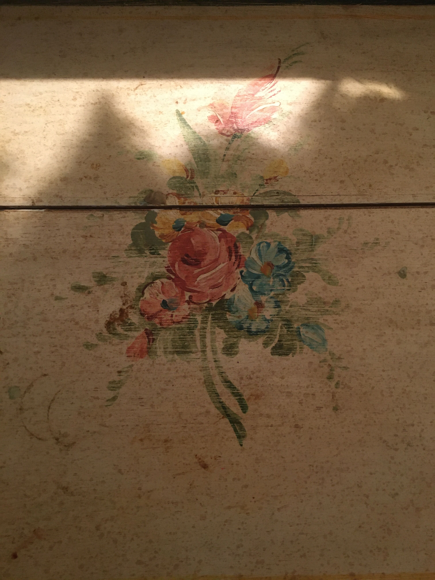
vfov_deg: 61.7
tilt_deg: -70.1
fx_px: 486
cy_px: 290
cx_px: 218
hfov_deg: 48.2
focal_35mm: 29
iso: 200
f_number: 2.2
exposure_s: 1/20
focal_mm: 4.15
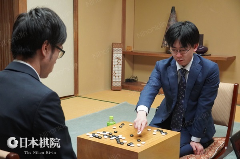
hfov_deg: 38.9
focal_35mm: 51
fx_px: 339
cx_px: 120
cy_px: 80
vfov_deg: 26.4
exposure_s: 1/160
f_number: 4.5
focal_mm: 34
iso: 3200
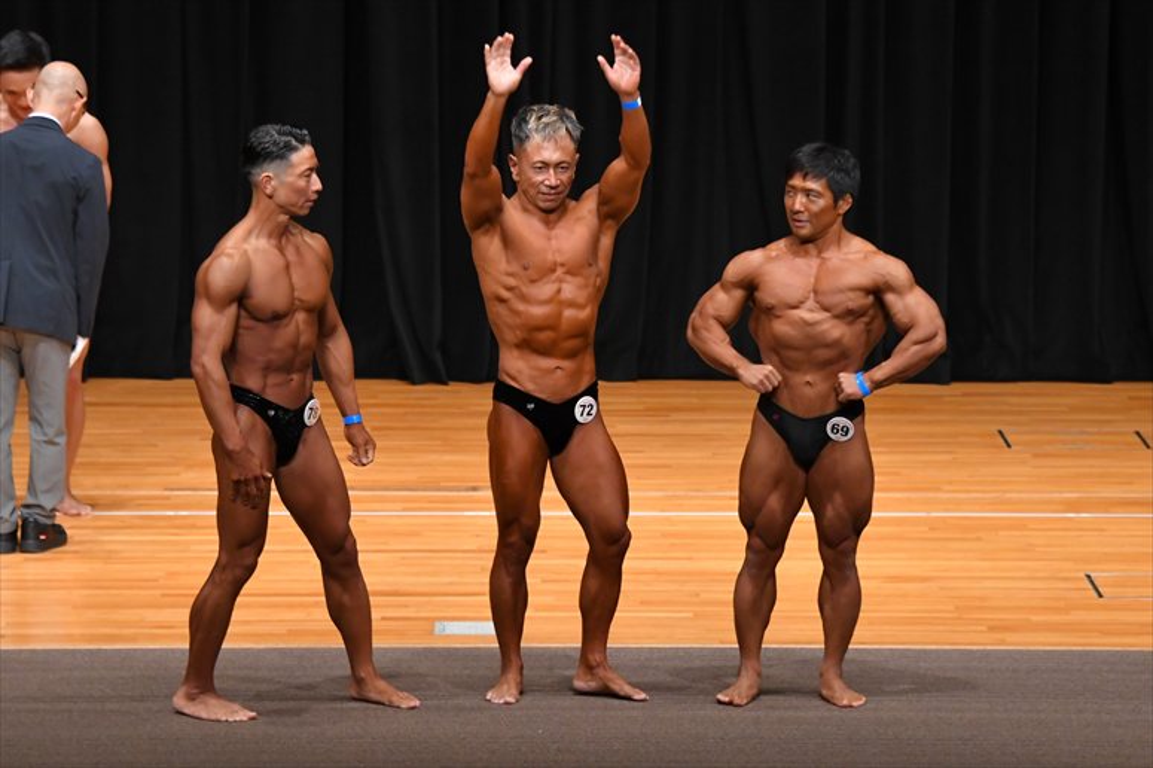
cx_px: 576
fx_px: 6947
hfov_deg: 9.5
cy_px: 384
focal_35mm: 217
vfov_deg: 6.3
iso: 4000
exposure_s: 1/400
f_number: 5.6
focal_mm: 145
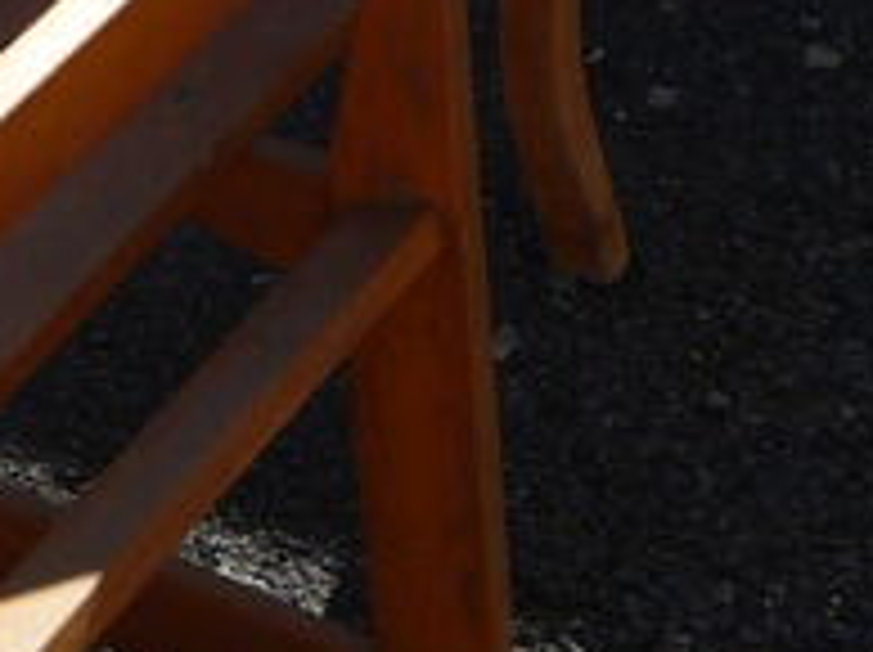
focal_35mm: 155
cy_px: 171
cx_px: -450
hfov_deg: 12.1
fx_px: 3904
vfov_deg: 9.5
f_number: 4
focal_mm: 5.2
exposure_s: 1/400
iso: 100
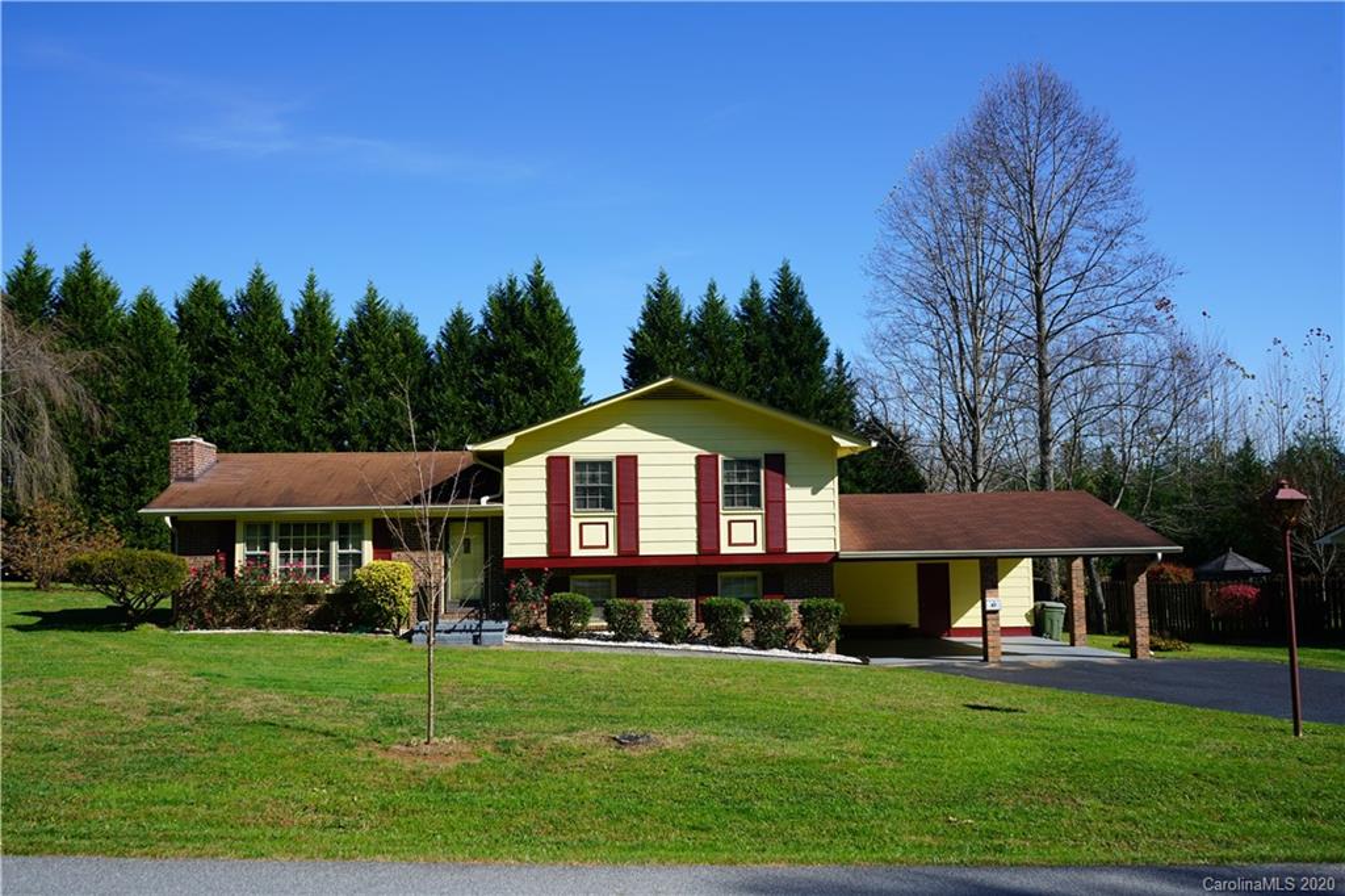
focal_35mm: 28
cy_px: 448
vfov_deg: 46.4
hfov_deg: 65.5
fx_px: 1046
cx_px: 672
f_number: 10
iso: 100
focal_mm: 28
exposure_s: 1/160
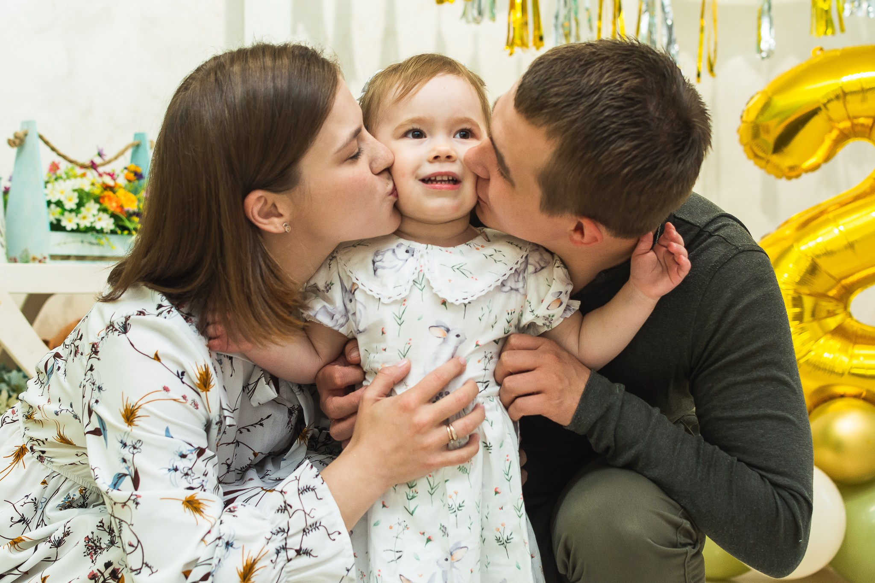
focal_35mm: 57
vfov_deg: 23.8
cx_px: 426
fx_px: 1386
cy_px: 291
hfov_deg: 35.0
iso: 500
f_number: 3.5
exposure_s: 1/200
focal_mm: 35
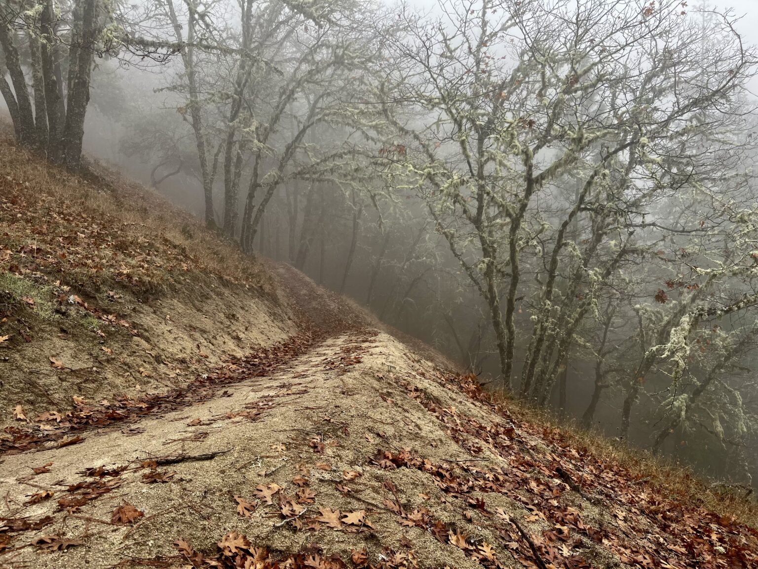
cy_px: 284
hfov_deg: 67.3
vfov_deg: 53.1
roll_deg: +1.4
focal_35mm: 26
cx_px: 379
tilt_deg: -8.2
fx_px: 569
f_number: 1.6
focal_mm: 5.1
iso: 50
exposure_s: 1/657
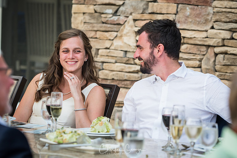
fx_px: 1235
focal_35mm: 188
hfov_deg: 11.0
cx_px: 118
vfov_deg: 7.3
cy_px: 79
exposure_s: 1/250
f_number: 3.2
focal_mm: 125
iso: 400
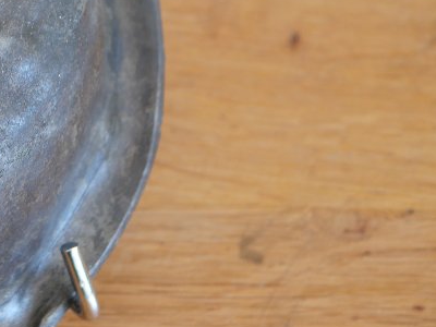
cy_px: 4
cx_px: -161
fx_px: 2267
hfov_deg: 10.7
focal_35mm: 180
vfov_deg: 8.2
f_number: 2.8
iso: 250
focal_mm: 30
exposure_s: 1/60
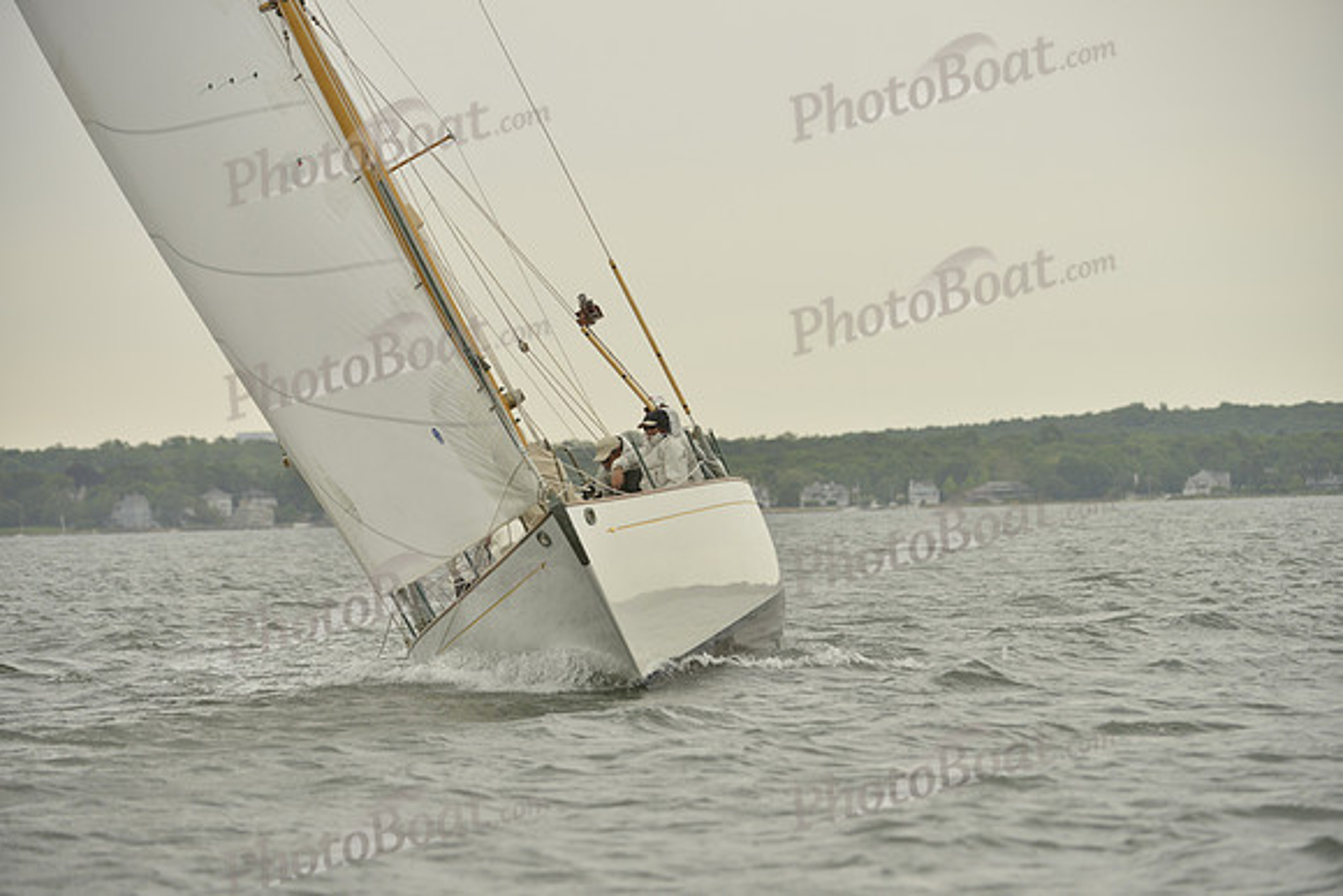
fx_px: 7463
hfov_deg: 10.3
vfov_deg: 6.9
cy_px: 448
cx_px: 672
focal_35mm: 200
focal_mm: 200
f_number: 4.5
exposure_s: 1/800
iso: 400
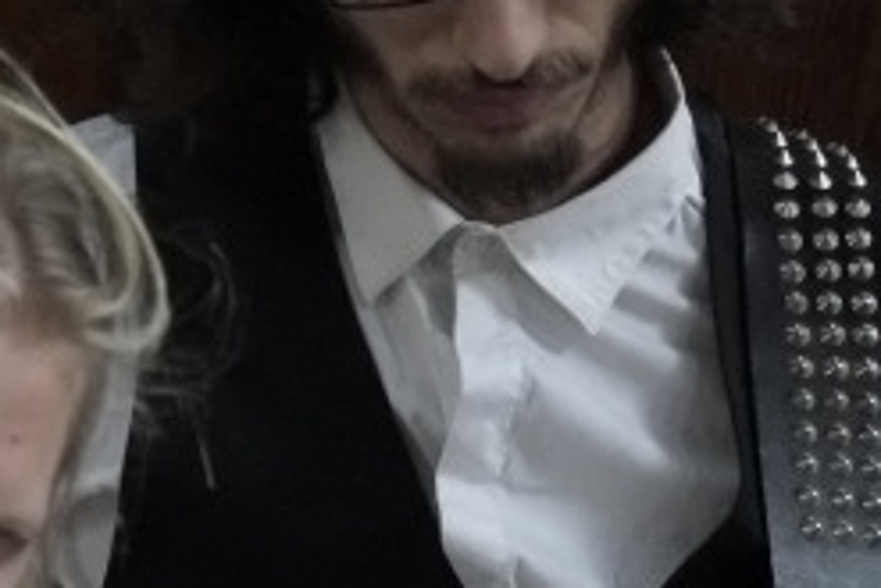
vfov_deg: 1.2
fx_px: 27644
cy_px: 472
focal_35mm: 1129
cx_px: 749
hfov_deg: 1.8
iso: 6400
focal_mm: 181.1
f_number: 9
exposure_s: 1/100
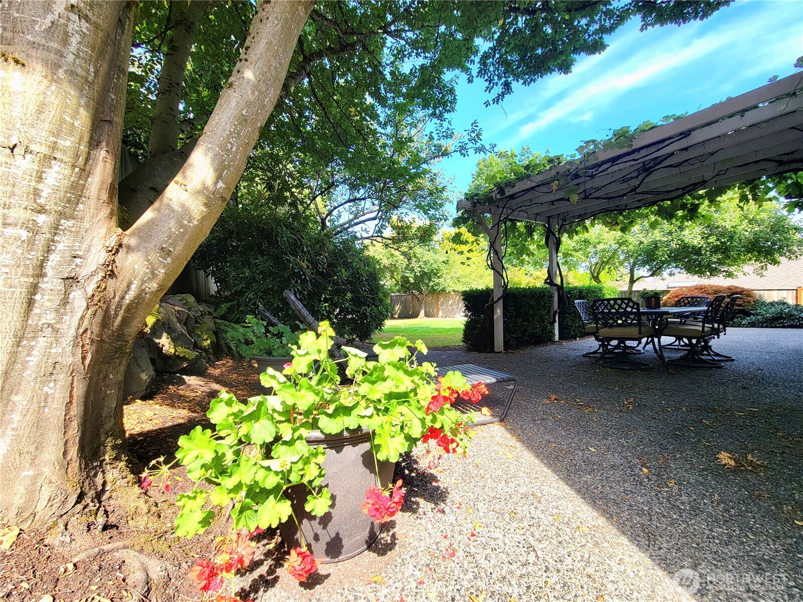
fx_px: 302
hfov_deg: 106.2
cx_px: 402
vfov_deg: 89.9
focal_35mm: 13
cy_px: 301
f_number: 2.2
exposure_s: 1/334
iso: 50
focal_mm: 2.2
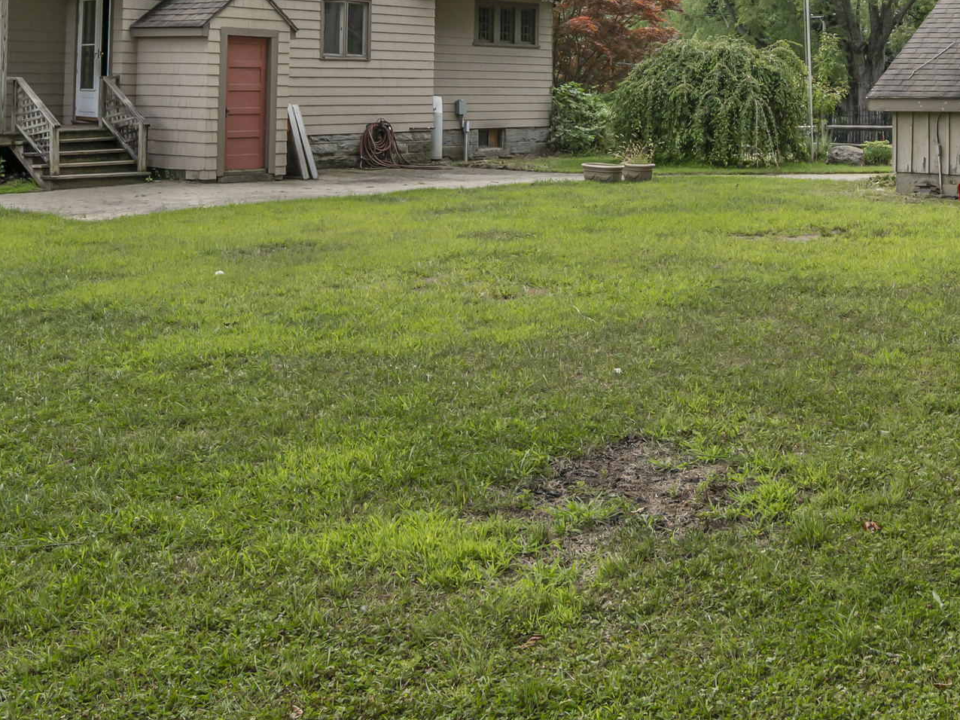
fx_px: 1252
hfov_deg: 40.3
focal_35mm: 45
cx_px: 763
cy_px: 38
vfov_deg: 30.3
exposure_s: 1/1000
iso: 320
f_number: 7.1
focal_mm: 19.5
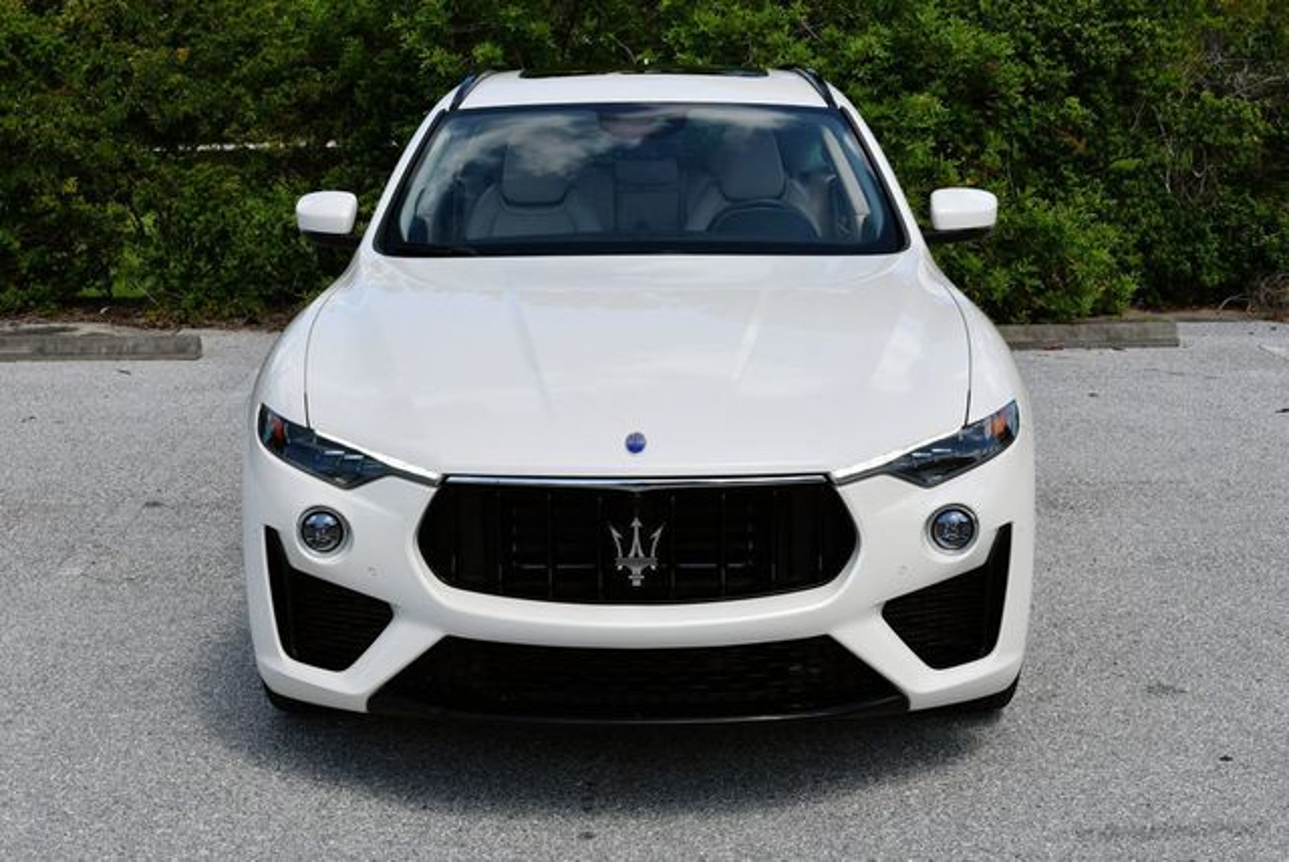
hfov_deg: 38.2
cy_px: 431
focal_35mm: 52
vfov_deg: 26.0
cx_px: 644
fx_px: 1864
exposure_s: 1/250
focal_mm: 26
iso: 100
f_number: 8
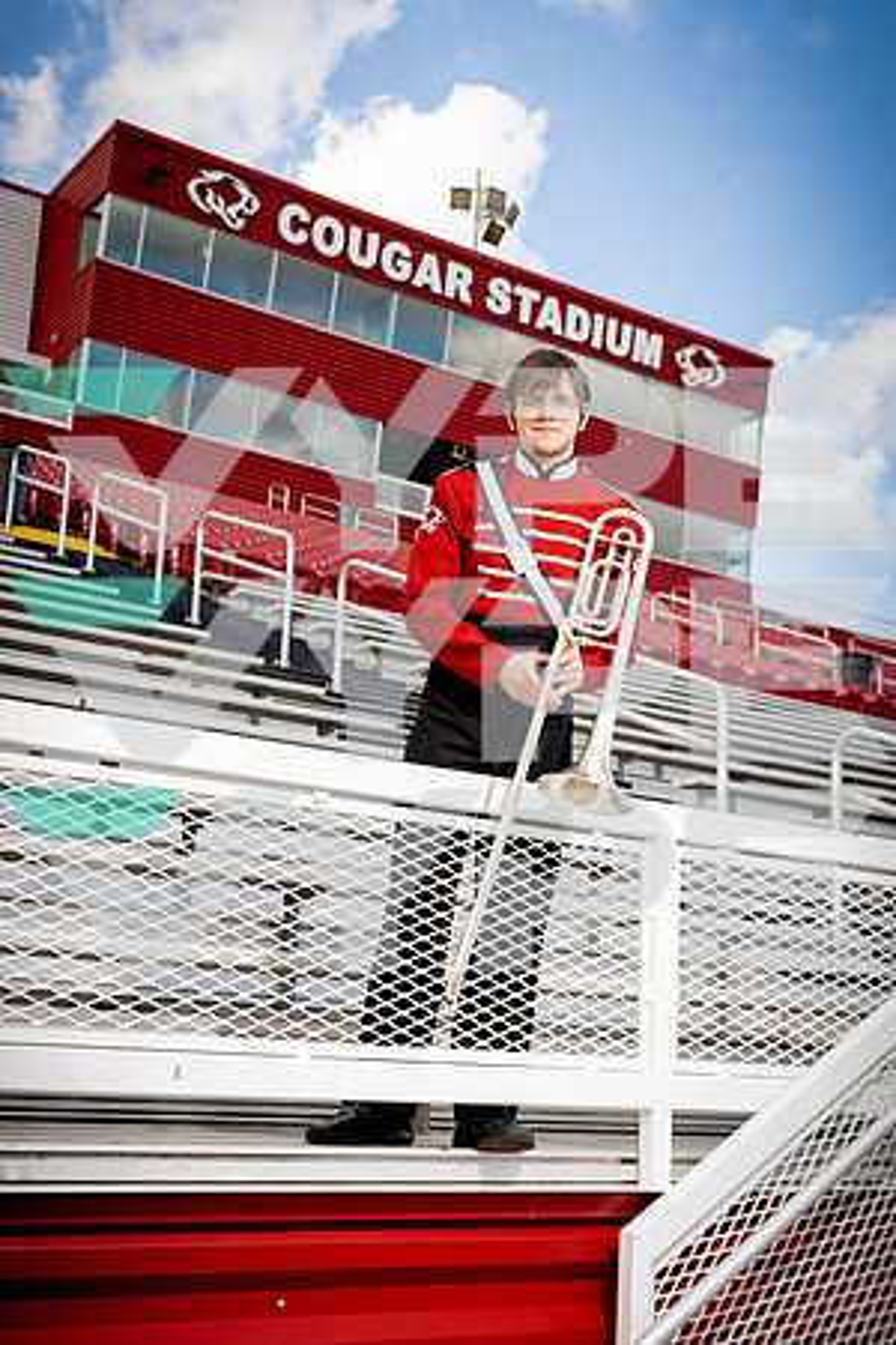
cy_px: 672
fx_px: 1680
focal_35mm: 45
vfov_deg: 43.6
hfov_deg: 29.9
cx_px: 448
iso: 100
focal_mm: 45
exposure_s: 1/250
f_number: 5
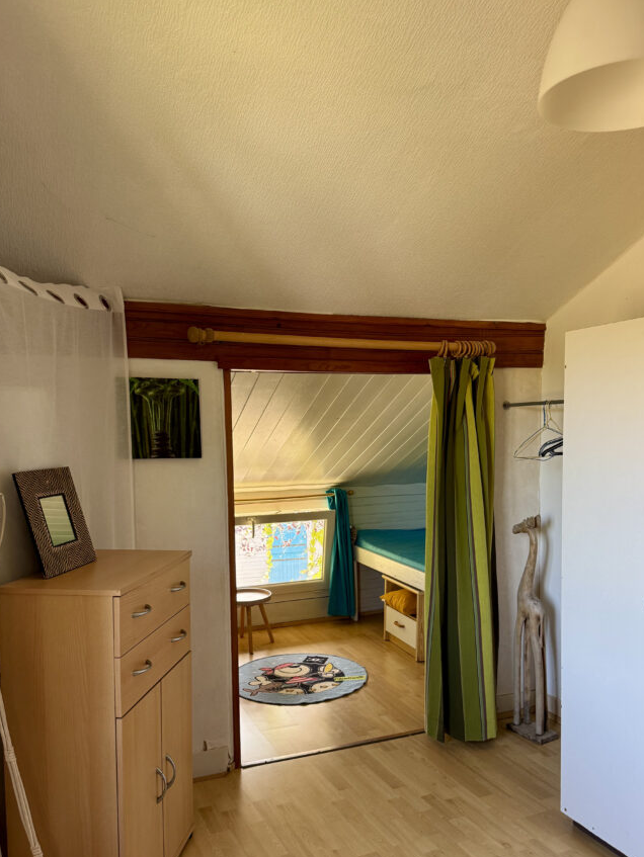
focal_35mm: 29
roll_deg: +0.5
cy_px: 499
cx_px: 341
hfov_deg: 48.2
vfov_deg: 61.3
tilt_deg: -5.1
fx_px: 719
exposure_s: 1/121
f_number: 1.78
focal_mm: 6.76
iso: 200
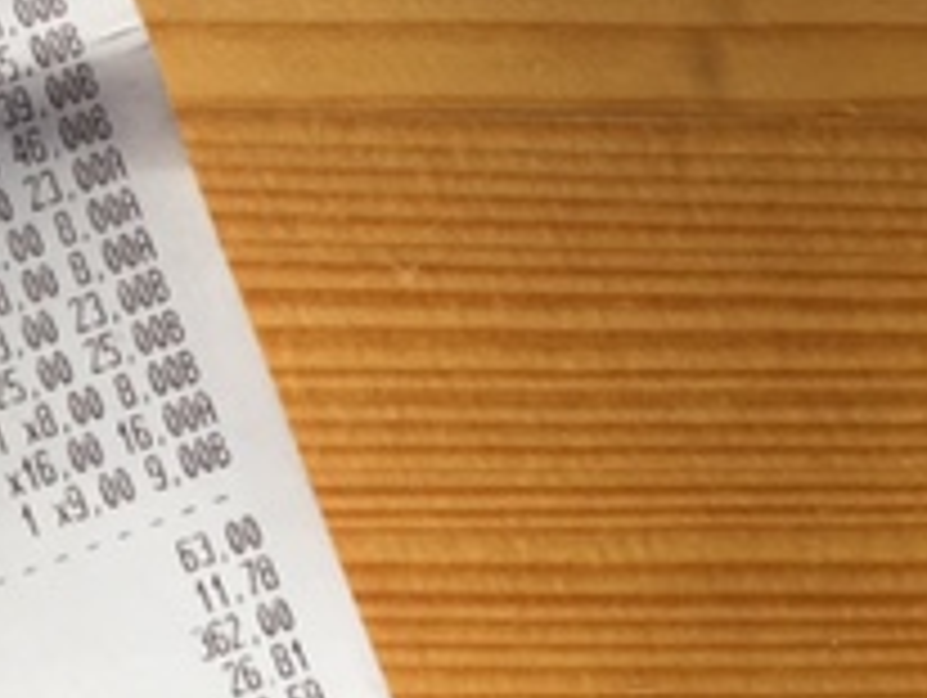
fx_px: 2413
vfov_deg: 16.4
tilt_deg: -85.3
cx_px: -441
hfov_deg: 19.2
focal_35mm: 90
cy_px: 383
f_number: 2.2
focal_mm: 4.15
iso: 32
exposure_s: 1/898
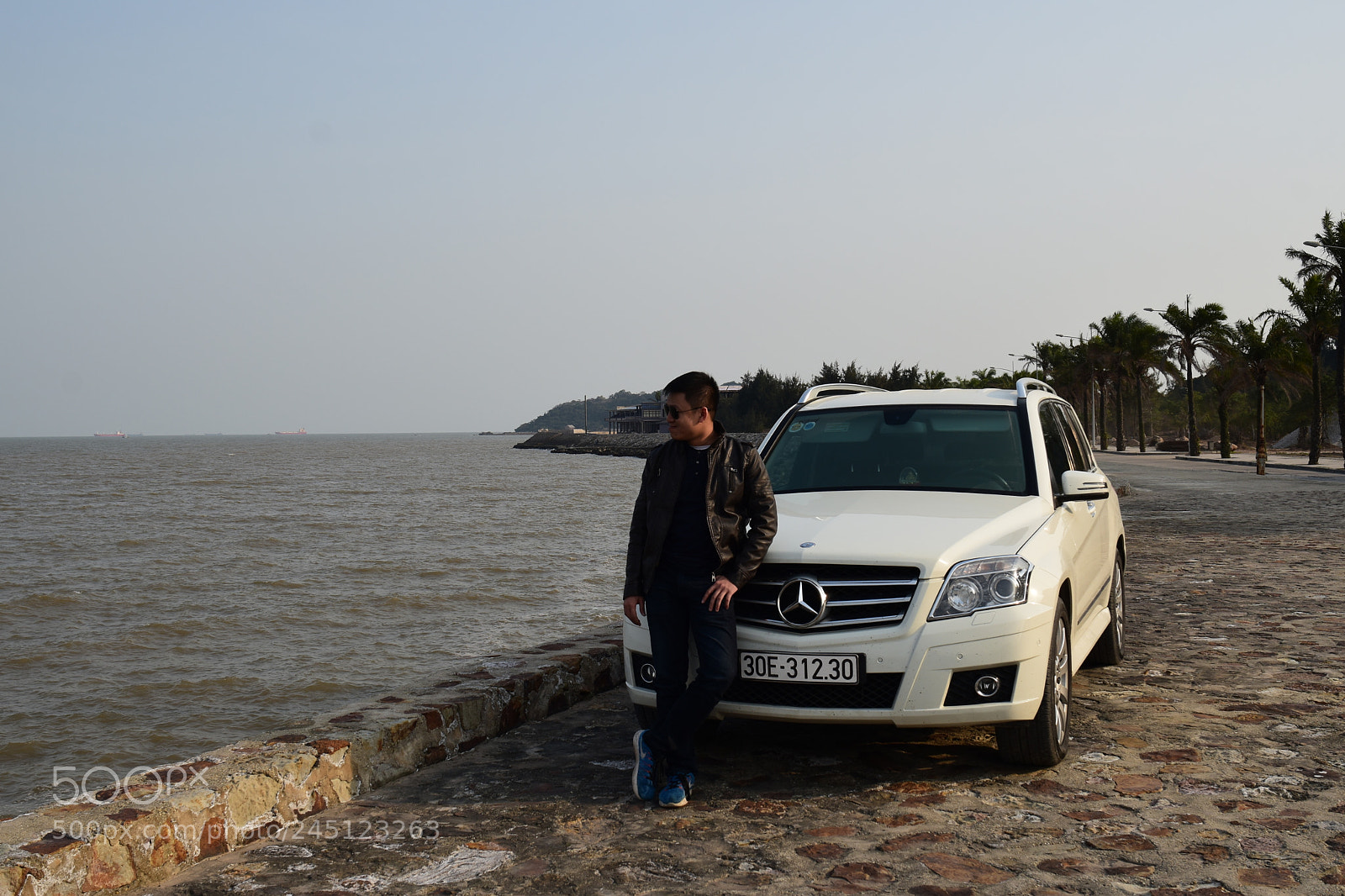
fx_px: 1401
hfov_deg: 51.3
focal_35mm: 38
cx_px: 672
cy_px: 448
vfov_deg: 35.5
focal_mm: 25
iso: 100
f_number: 9
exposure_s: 1/250
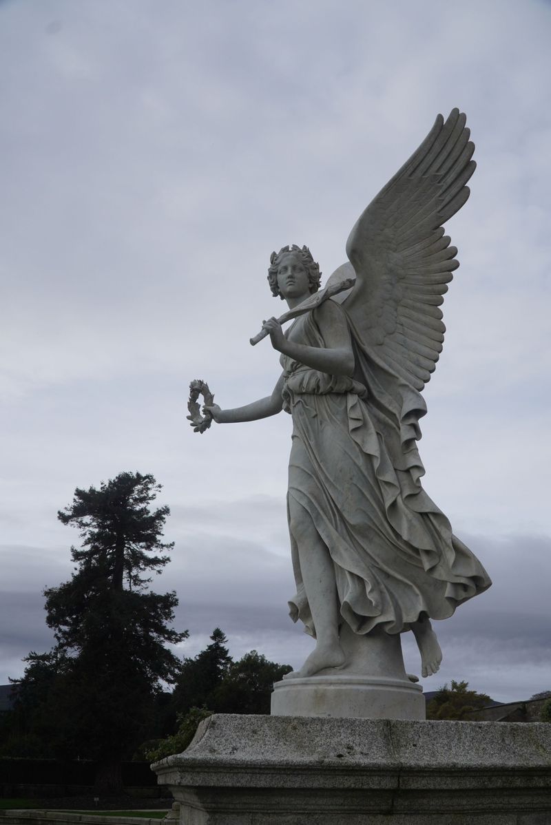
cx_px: 276
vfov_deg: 55.1
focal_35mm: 34
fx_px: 791
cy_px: 412
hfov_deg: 38.4
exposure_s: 1/640
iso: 250
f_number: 8
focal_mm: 23
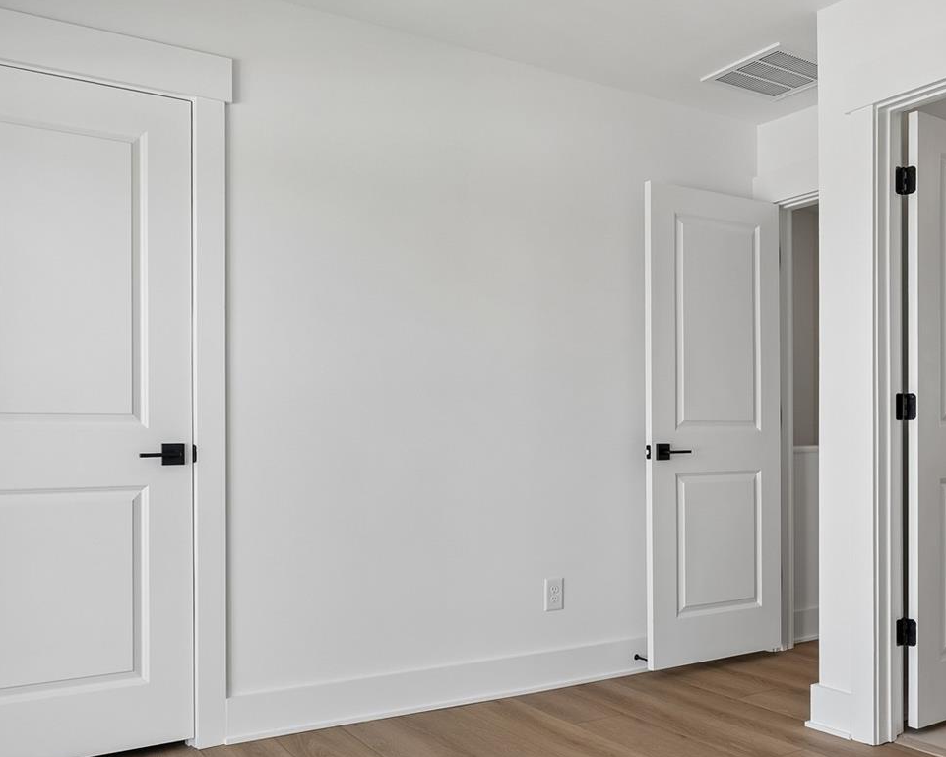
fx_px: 896
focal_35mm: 32
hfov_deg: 55.3
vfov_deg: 45.7
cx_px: 557
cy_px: 431
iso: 400
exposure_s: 1/50
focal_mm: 16
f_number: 8
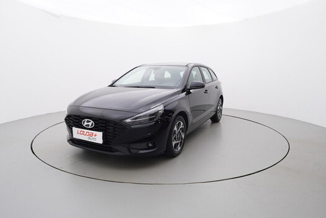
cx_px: 161
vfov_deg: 54.1
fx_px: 213
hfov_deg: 74.8
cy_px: 107
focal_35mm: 24
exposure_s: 1/80
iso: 200
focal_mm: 15
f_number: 5
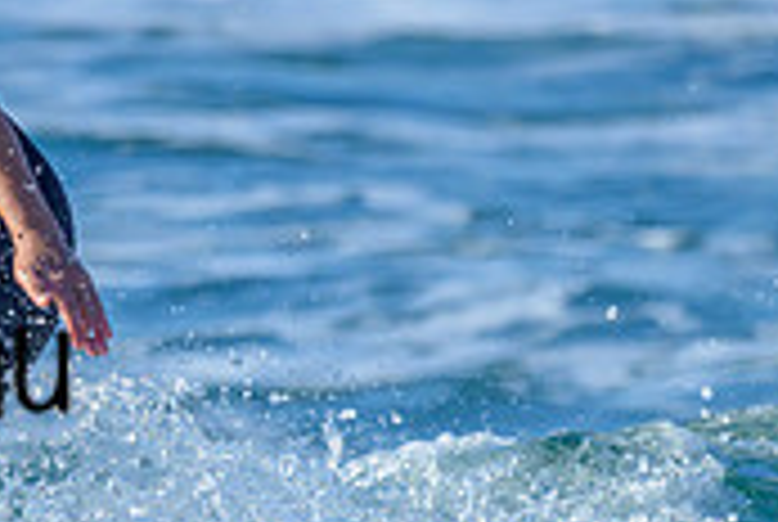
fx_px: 72737
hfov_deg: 0.6
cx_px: -74
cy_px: 330
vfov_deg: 0.4
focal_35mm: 3360
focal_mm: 800
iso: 500
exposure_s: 1/2000
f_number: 6.3
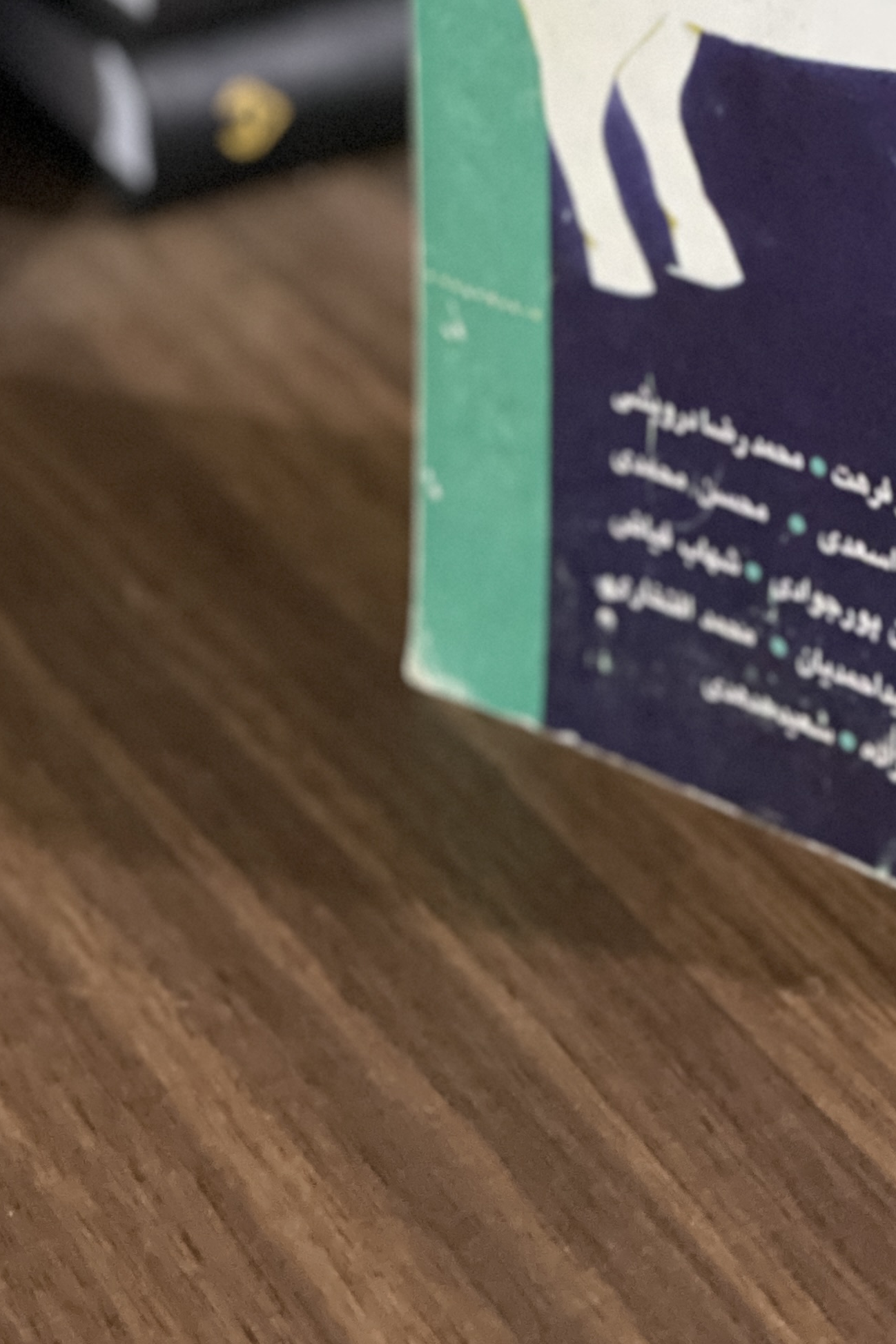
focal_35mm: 112
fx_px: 4181
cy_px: -3
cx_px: 960
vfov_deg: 17.8
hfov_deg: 12.1
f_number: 2
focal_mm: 6
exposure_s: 1/24
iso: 500
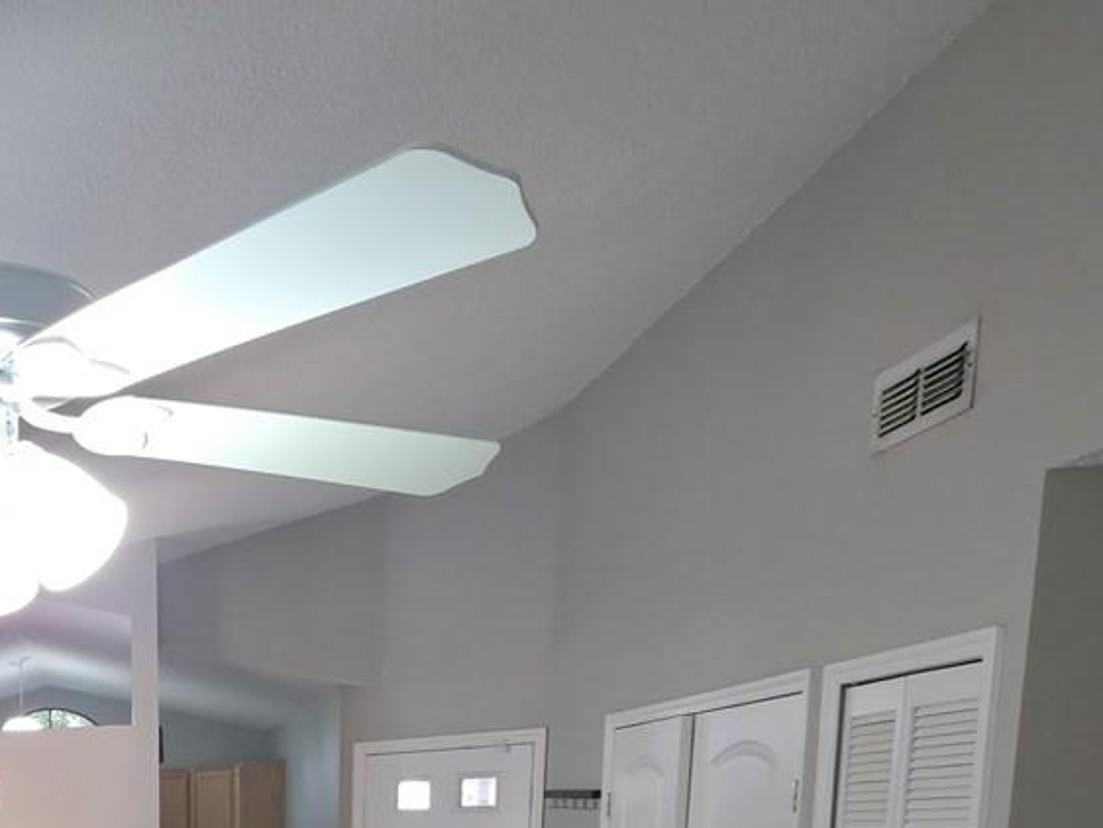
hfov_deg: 43.2
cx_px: 4
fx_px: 1179
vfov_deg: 31.0
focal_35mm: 37
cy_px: 1052
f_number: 1.9
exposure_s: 1/60
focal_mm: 2.2
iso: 100
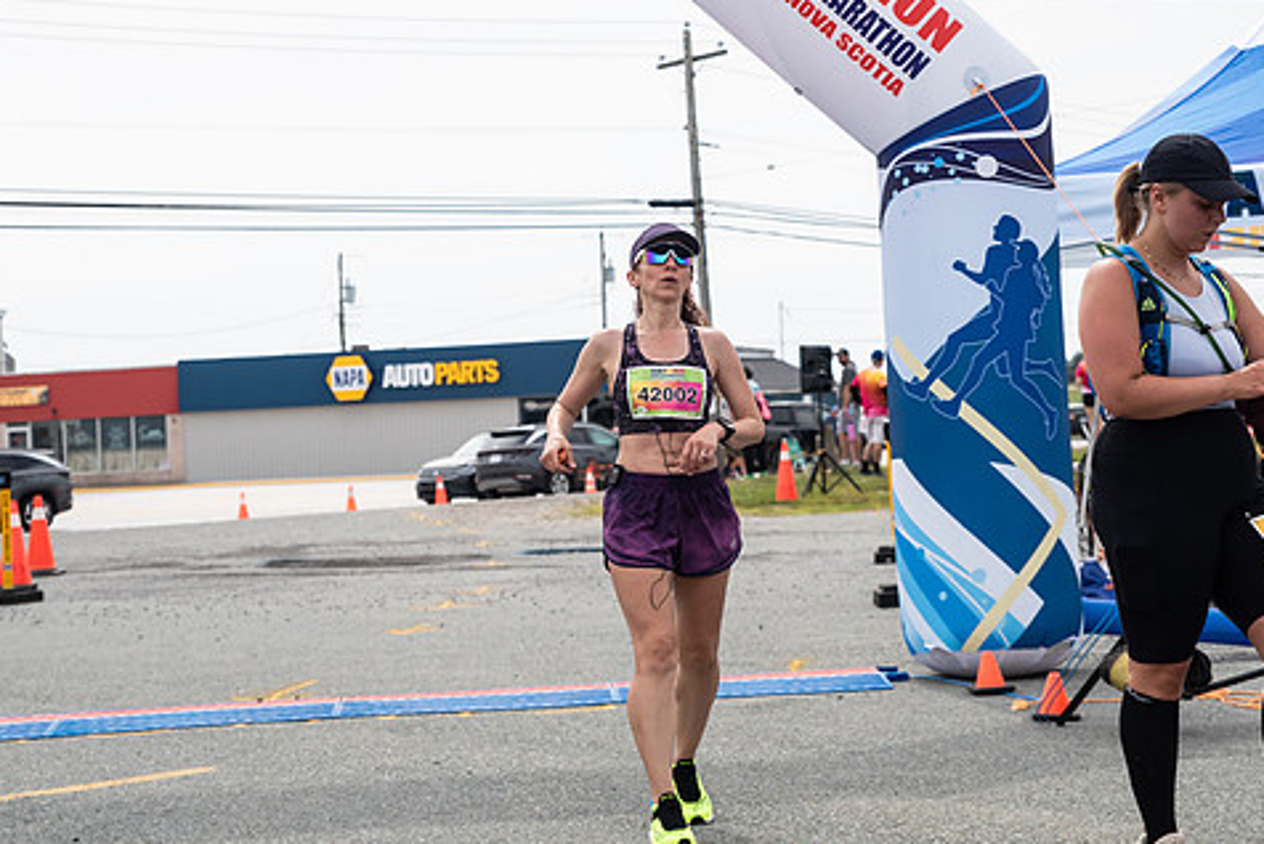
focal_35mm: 78
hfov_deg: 26.0
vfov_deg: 17.5
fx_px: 2740
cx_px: 668
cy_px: 297
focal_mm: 56
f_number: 4
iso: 800
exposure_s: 1/3200
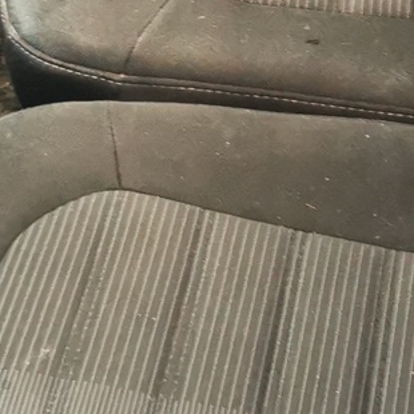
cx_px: 238
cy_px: -17
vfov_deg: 13.9
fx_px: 1664
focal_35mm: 123
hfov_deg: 14.2
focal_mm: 5.58
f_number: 1.8
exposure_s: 1/25
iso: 400
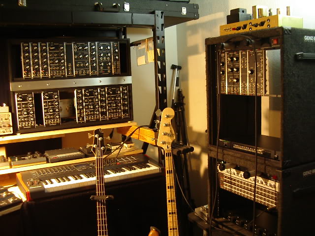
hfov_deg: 49.0
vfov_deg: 37.7
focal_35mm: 38
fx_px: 346
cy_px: 118
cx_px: 158
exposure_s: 1/4
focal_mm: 5.8
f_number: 2.6
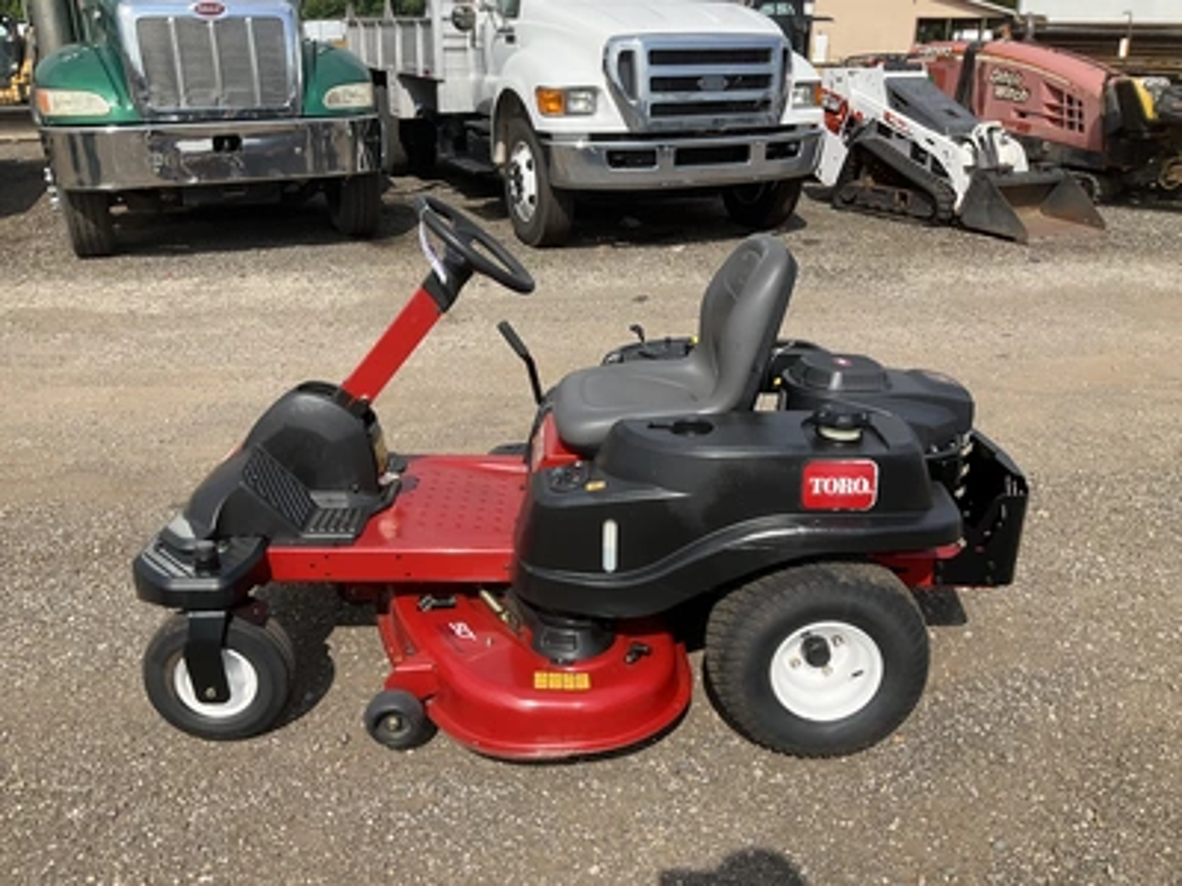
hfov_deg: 61.7
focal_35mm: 29
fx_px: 990
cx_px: 591
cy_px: 443
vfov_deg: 48.2
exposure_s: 1/1675
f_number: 1.8
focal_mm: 3
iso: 25
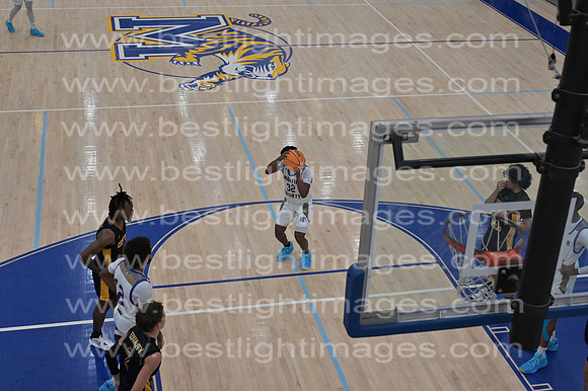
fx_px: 816
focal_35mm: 50
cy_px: 196
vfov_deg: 27.0
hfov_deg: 39.6
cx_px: 294
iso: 3200
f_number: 4
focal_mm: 50
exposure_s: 1/800
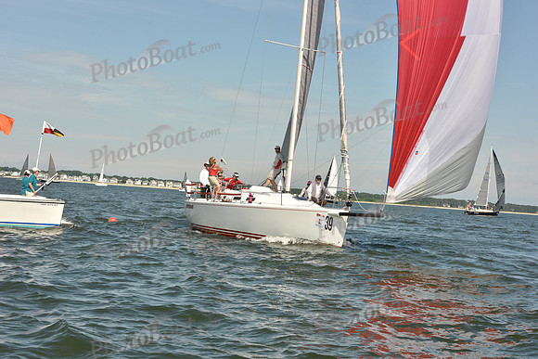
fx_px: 1046
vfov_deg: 19.5
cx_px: 269
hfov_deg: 28.8
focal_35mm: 70
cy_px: 180
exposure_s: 1/640
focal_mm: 70
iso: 320
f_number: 14
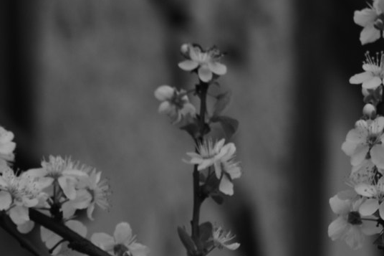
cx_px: 443
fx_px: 6418
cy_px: 379
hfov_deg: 3.4
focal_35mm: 602
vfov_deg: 2.3
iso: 100
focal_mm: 105
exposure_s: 1/125
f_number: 7.1
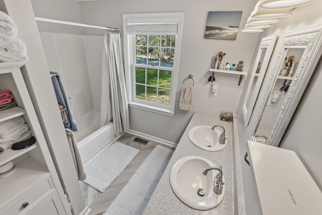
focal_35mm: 16
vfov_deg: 73.8
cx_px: 161
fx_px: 143
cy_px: 108
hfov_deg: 96.7
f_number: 9
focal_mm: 16
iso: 800
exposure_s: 1/50
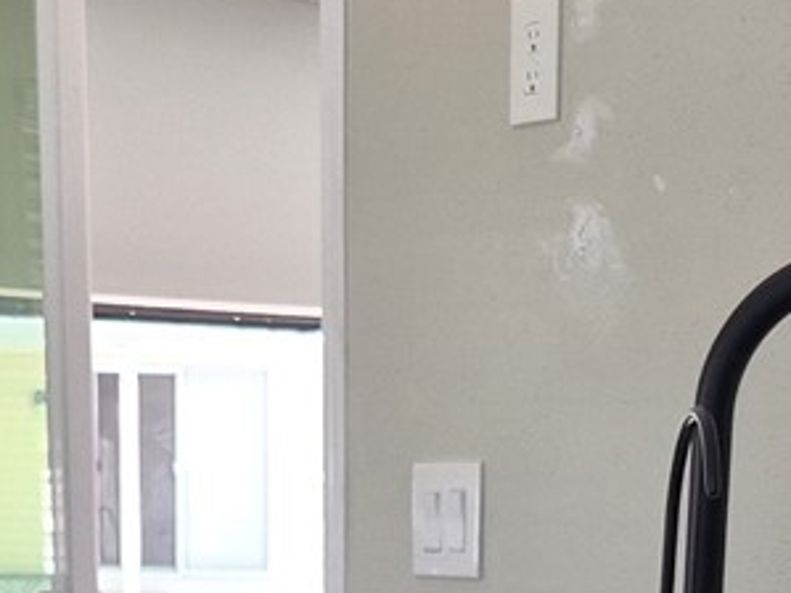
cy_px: 1424
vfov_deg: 10.4
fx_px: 2810
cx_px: 352
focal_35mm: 123
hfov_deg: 16.0
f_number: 1.8
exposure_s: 1/180
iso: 200
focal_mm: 5.4
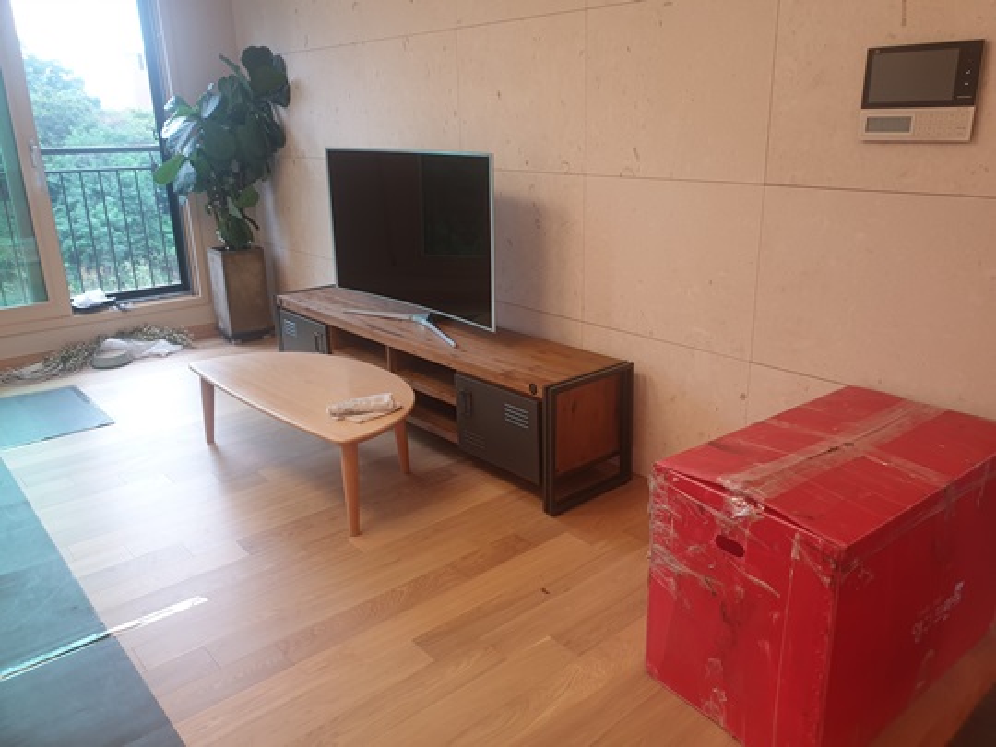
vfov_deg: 53.1
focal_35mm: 26
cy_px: 374
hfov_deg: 67.3
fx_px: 748
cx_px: 498
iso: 50
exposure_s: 1/60
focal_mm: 4.3
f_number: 2.4
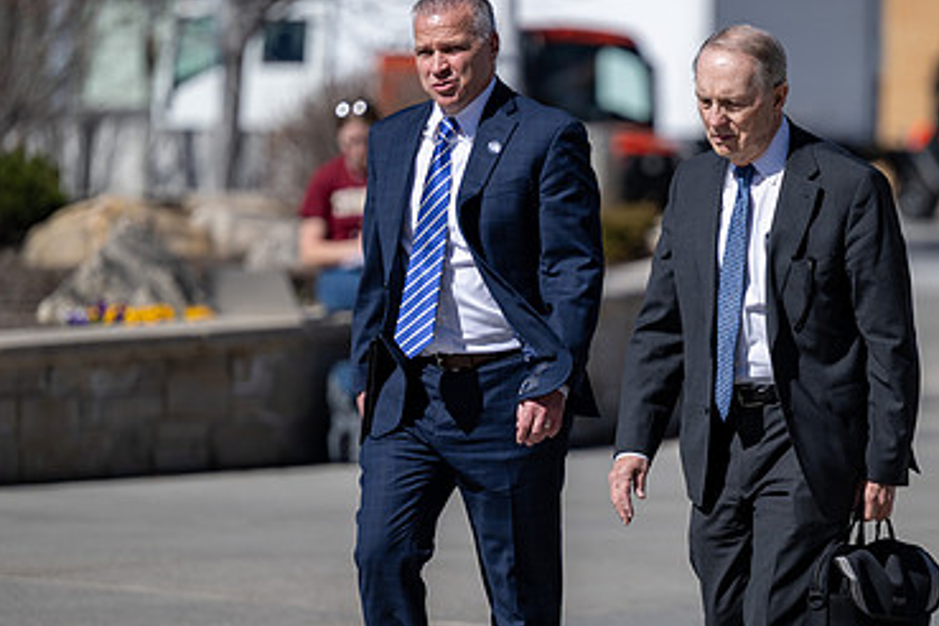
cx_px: 634
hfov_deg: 7.7
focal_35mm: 267
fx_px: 6964
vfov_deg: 5.1
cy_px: 365
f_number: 2.8
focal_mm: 170
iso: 100
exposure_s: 1/3200
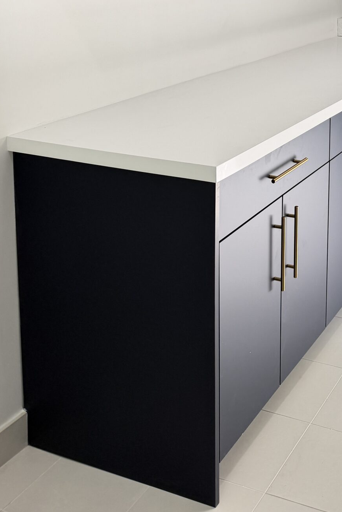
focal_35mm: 49
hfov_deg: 25.7
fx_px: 698
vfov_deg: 37.1
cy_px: 29
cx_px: 368
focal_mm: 6.76
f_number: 1.78
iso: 80
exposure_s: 1/207
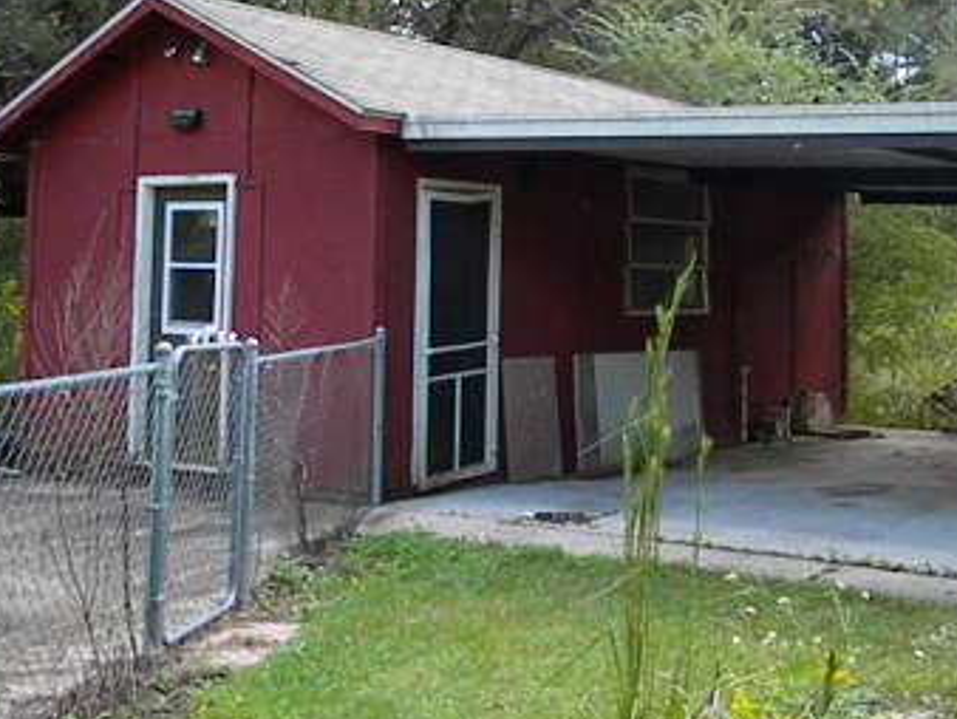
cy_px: 192
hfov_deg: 35.5
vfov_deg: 27.2
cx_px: 685
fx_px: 1466
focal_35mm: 53
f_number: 3.5
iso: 720
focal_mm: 5
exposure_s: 1/928
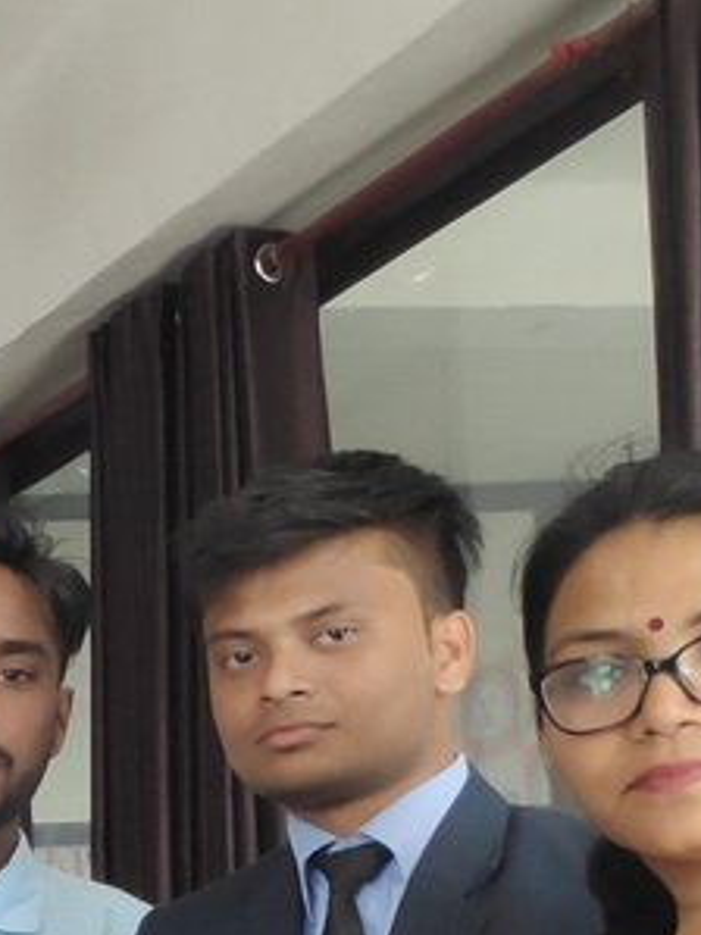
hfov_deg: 13.0
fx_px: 2351
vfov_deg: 20.4
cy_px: 1243
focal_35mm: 87
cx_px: -961
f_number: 1.9
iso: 400
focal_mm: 3.94
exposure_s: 1/100
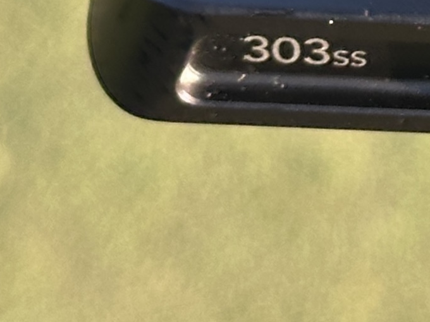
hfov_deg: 7.4
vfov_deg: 5.7
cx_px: 861
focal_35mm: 257
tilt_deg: -48.6
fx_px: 3192
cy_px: -200
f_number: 1.78
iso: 64
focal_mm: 6.86
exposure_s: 1/198
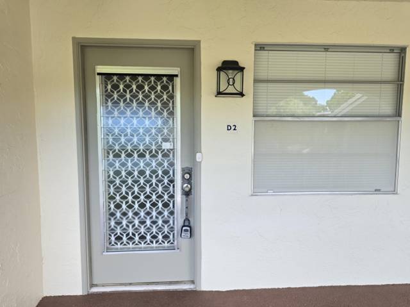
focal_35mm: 23
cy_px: 154
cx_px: 205
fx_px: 272
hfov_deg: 74.0
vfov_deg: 58.8
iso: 50
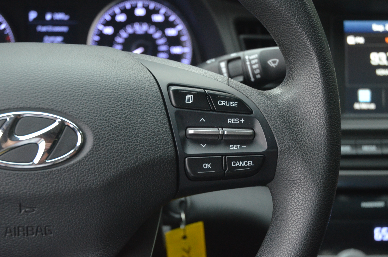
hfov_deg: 33.5
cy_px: 128
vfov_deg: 22.5
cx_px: 194
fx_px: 645
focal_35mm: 60
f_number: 4.2
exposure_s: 1/30
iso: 2200
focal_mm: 40
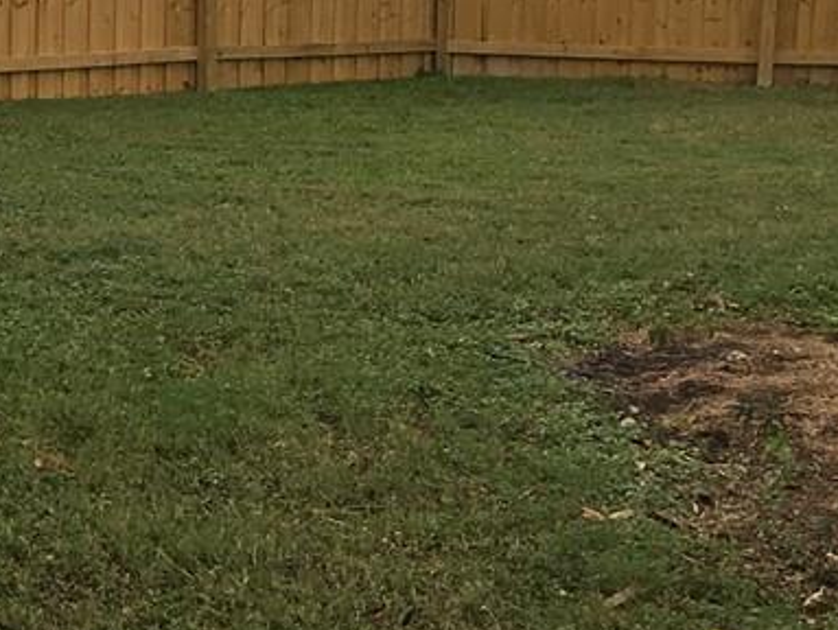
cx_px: -538
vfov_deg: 12.2
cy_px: 116
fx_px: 2932
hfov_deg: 14.7
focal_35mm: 121
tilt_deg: -4.2
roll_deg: +0.4
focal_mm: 4.15
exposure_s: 1/411
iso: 25
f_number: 2.2
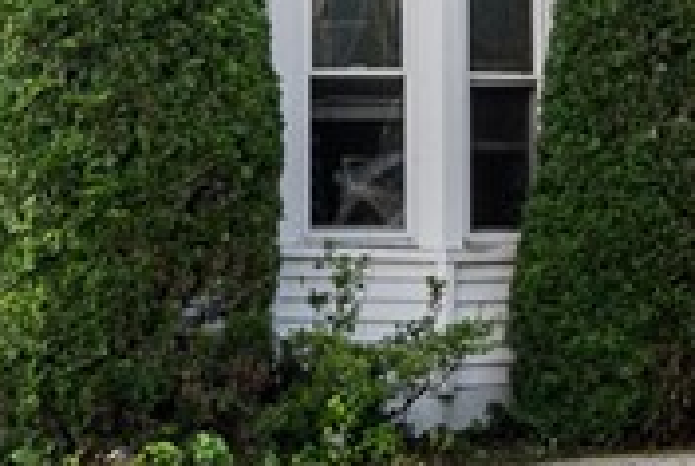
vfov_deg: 8.6
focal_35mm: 157
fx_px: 3038
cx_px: 87
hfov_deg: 13.0
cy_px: -237
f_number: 10
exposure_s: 1/50
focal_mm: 17
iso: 160
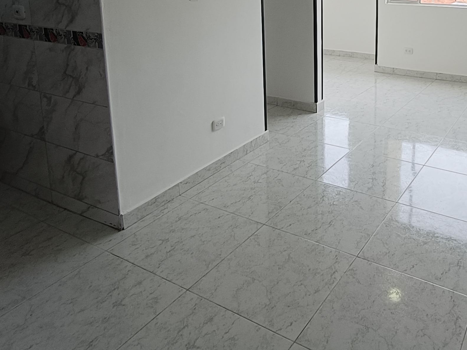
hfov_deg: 54.0
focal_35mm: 33
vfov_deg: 39.3
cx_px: 321
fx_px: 445
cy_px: 24
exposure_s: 1/120
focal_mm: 1.68
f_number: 2.2
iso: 80
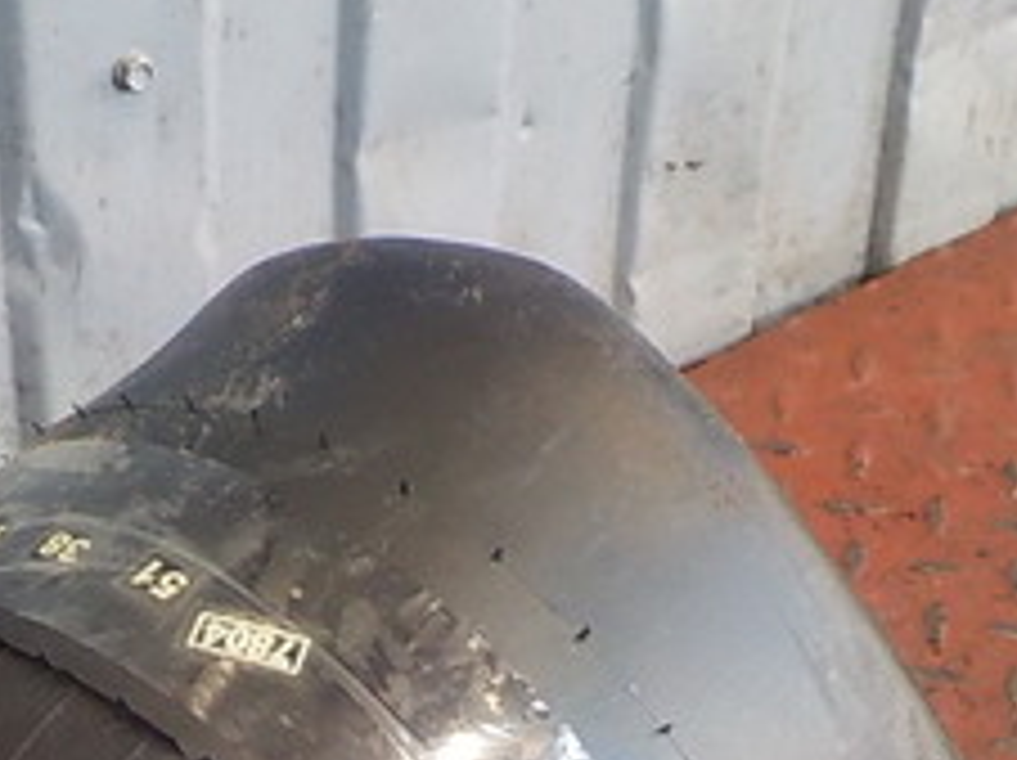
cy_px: 989
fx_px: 2495
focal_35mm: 85
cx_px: 274
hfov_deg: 22.9
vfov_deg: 16.4
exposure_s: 1/30
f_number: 3.3
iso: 250
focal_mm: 4.1
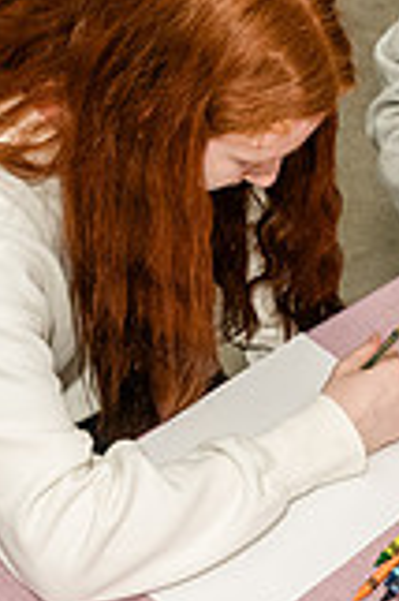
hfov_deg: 12.1
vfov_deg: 19.4
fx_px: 1749
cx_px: 677
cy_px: 228
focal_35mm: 105
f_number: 4
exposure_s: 1/200
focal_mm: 24
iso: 3200
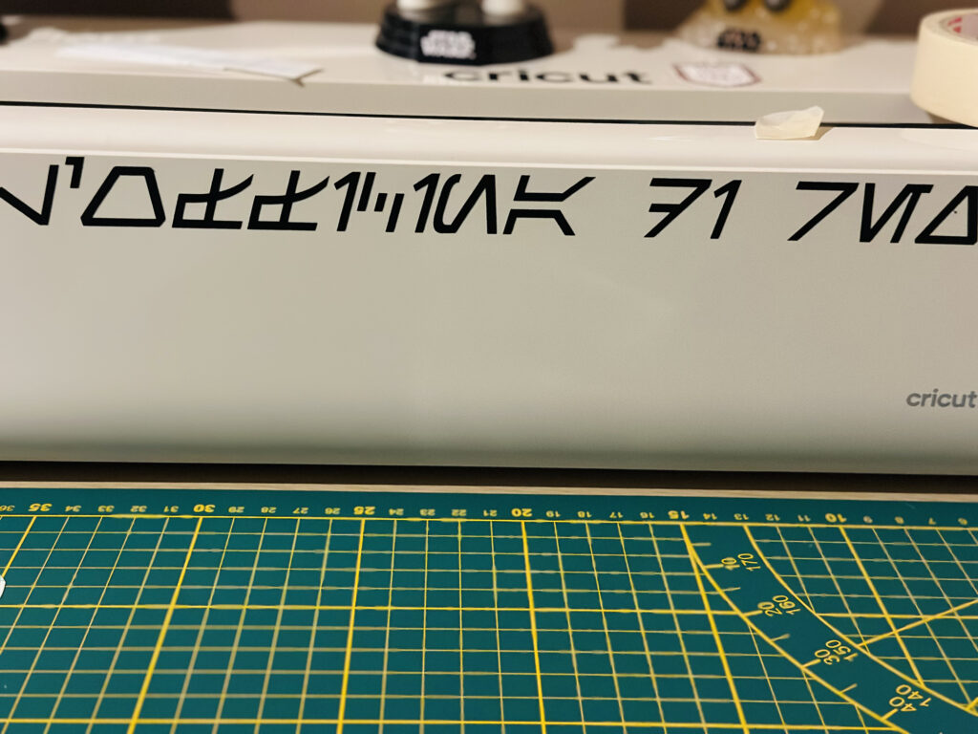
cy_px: 367
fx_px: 1356
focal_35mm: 48
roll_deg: -2.0
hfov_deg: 39.7
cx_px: 489
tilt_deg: -22.8
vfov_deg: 30.3
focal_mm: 6.86
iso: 800
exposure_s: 1/32
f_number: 1.78
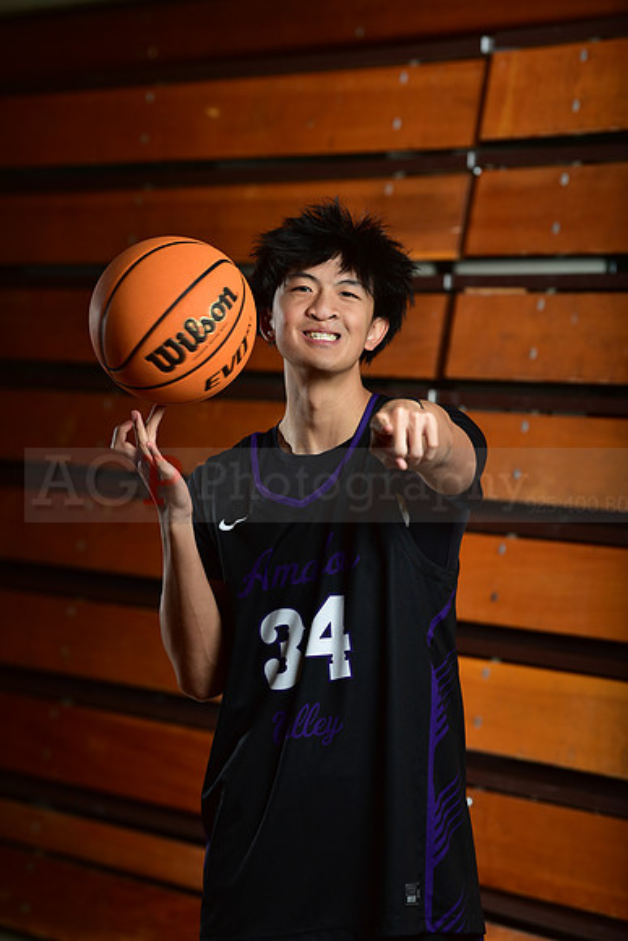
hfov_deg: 7.9
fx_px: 4576
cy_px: 470
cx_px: 314
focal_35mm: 175
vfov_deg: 11.7
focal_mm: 175
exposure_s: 1/250
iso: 250
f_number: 5
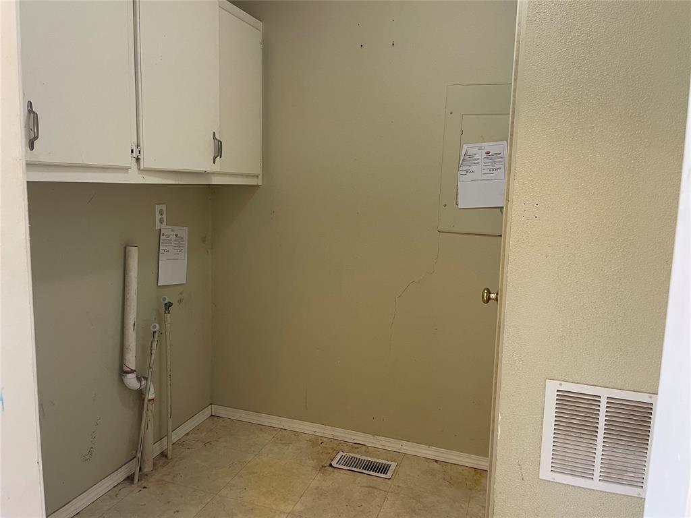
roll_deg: -1.7
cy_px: 259
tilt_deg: -7.7
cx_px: 346
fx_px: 499
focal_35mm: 25
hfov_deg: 69.4
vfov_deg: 54.9
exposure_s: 1/60
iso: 125
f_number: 1.6
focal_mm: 5.1
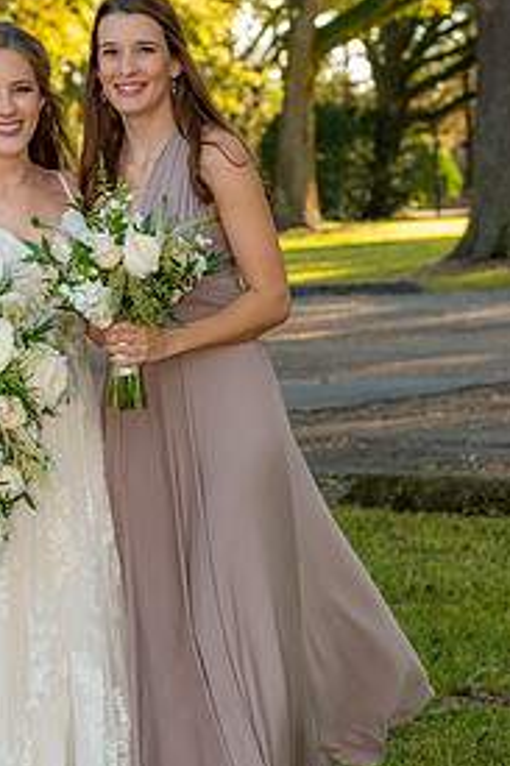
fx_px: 2851
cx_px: 99
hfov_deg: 10.2
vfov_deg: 15.3
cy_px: 476
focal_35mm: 134
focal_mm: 82
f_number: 6.3
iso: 1250
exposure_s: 1/400
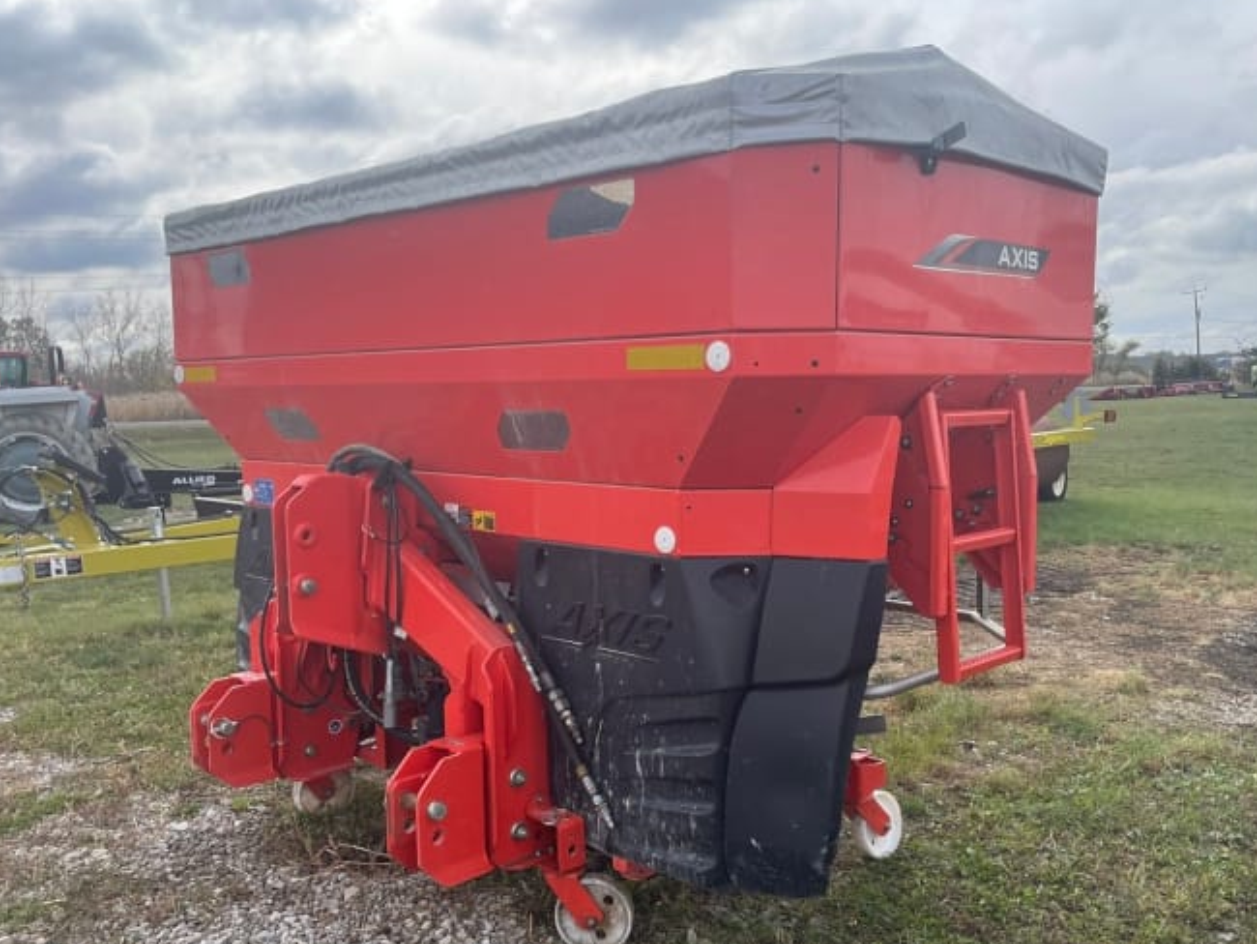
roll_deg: +1.5
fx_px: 1162
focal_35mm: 32
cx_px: 665
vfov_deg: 44.1
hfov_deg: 56.8
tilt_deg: -5.6
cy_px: 532
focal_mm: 4.2
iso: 32
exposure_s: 1/1887
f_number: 1.6
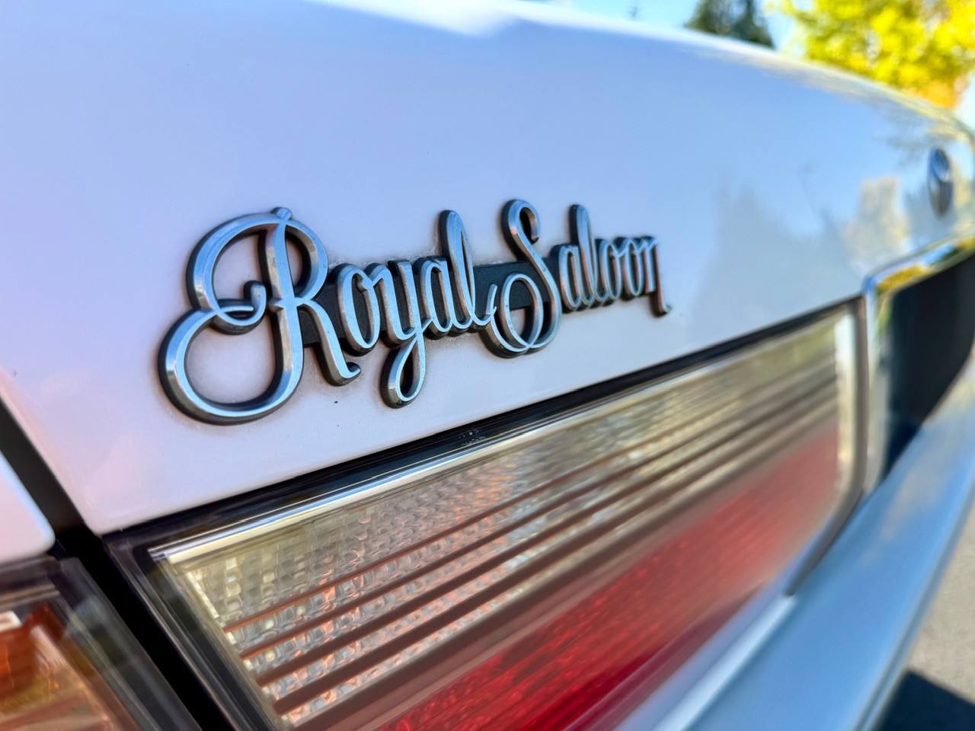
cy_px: 366
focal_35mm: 24
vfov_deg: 56.8
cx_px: 488
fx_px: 676
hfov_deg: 71.6
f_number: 1.78
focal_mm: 6.76
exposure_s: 1/1949
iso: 100
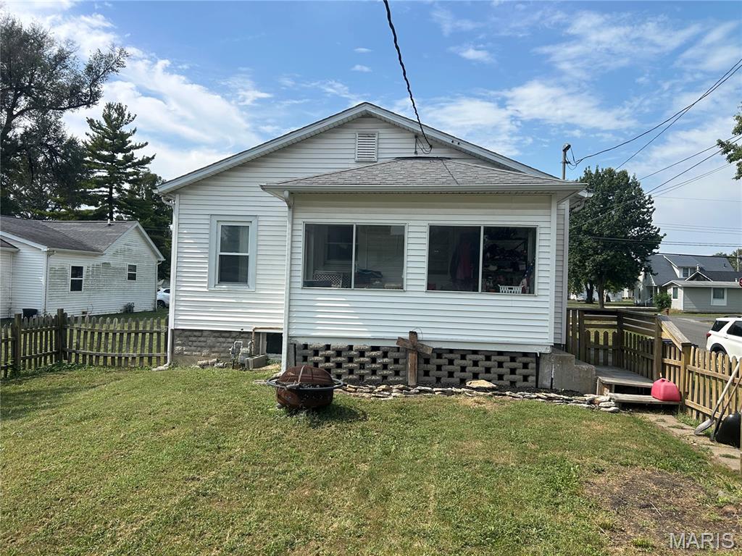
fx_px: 557
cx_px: 371
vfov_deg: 53.1
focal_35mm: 26
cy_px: 278
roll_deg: -2.4
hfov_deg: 67.3
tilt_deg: +2.0
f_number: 1.5
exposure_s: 1/3968
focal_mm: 5.7
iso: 50
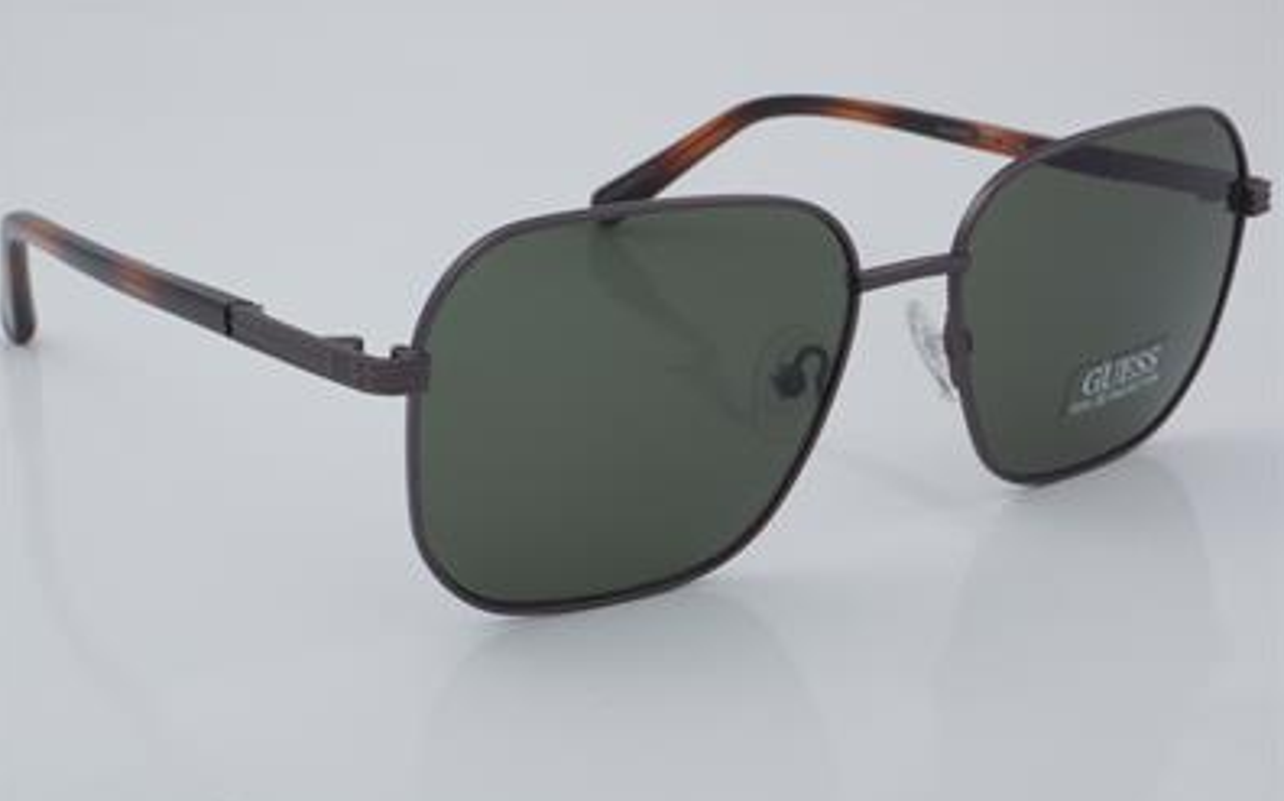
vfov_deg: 18.7
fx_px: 2431
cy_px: 392
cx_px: 639
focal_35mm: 70
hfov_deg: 29.6
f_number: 32
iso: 100
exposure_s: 1/4
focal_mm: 45
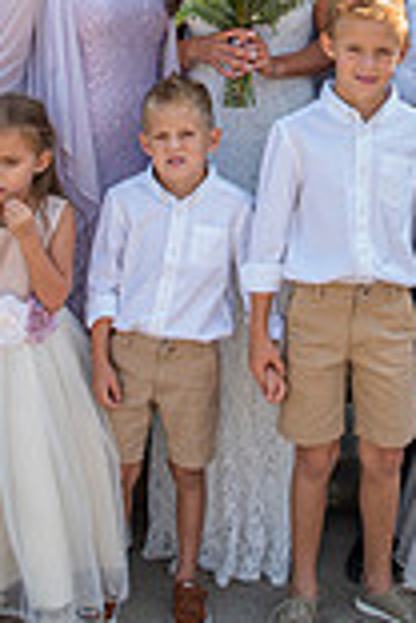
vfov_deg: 25.0
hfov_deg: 18.1
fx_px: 1300
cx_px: 300
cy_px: -72
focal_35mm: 75
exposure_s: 1/160
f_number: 4.5
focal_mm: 26
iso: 125
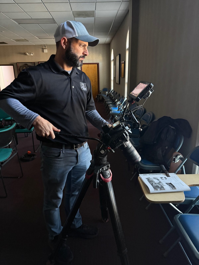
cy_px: 132
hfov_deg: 56.8
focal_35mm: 24
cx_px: 100
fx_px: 184
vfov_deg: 71.6
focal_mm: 6.76
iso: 800
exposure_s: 1/56
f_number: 1.78
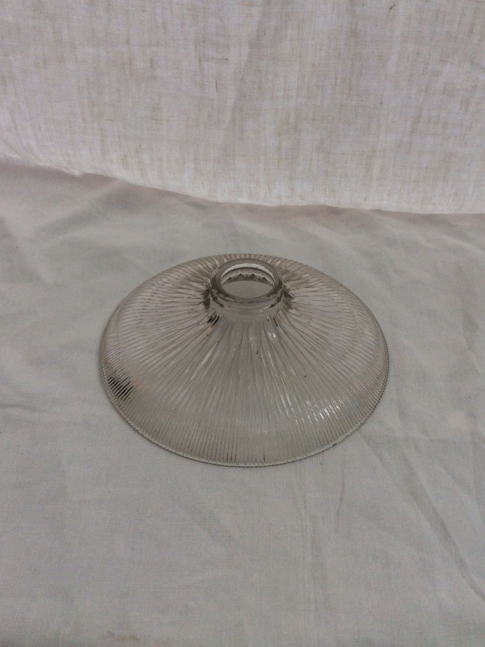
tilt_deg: -43.2
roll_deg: -0.6
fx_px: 617
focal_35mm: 33
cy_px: 318
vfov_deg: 55.4
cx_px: 247
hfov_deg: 42.9
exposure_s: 1/100
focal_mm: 3.3
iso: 64
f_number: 2.4
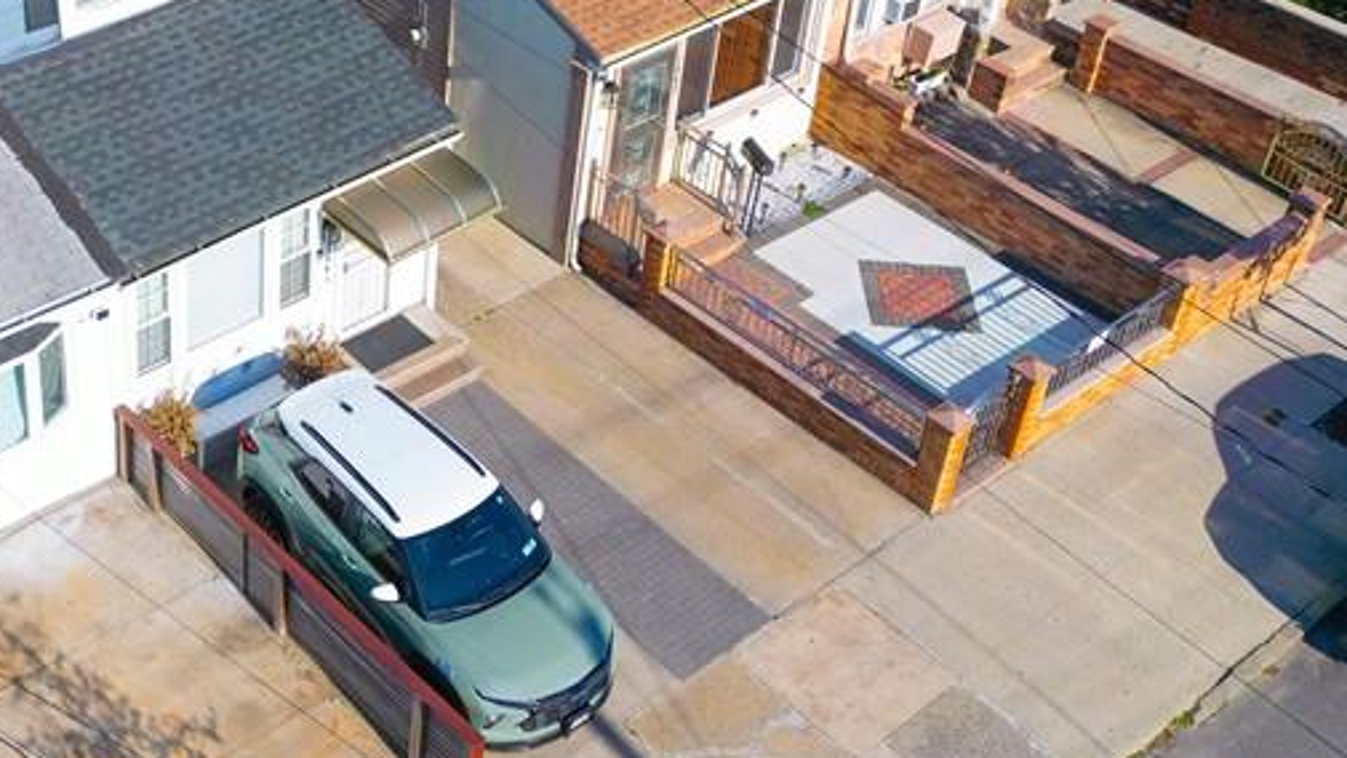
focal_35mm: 53
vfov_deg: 22.4
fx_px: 1893
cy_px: 195
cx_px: 280
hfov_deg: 37.8
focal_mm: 6.72
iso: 200
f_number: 1.7
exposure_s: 1/3200
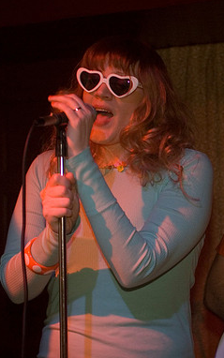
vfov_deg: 20.4
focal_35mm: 102
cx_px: 236
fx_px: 996
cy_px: 179
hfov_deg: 12.6
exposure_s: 1/30
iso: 800
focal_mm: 44
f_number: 2.8
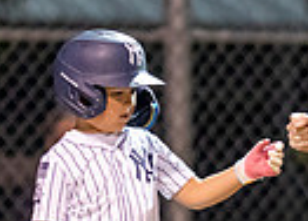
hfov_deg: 2.1
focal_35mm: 951
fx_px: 8332
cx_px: 234
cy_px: 208
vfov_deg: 1.5
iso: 2500
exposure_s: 1/1000
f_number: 1.8
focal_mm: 135
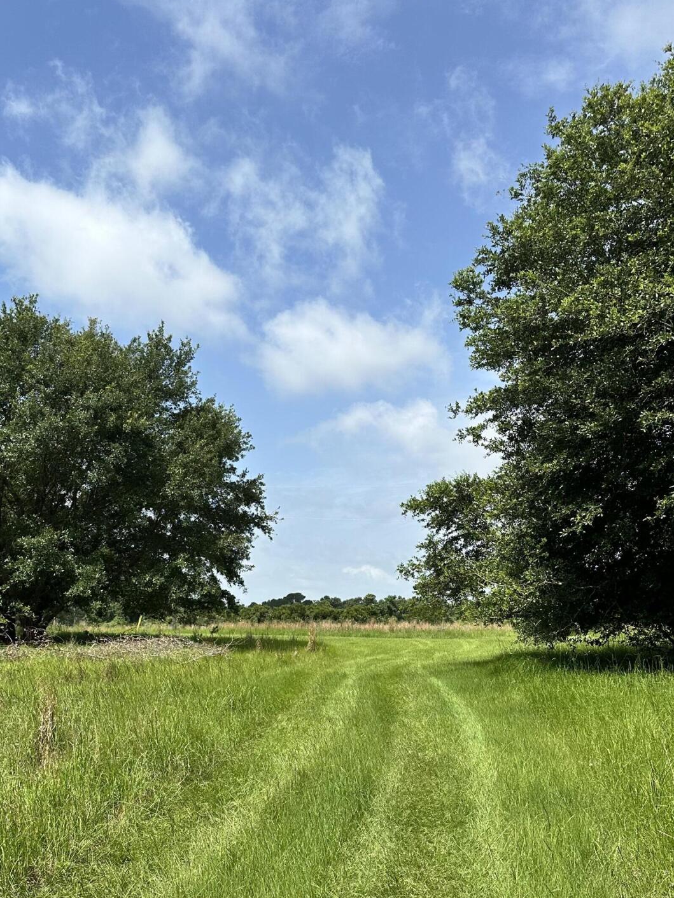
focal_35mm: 34
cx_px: 242
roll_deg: -0.9
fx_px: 883
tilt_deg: +7.0
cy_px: 549
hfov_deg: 41.4
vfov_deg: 53.5
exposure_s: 1/5263
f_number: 1.78
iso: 80
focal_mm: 6.86
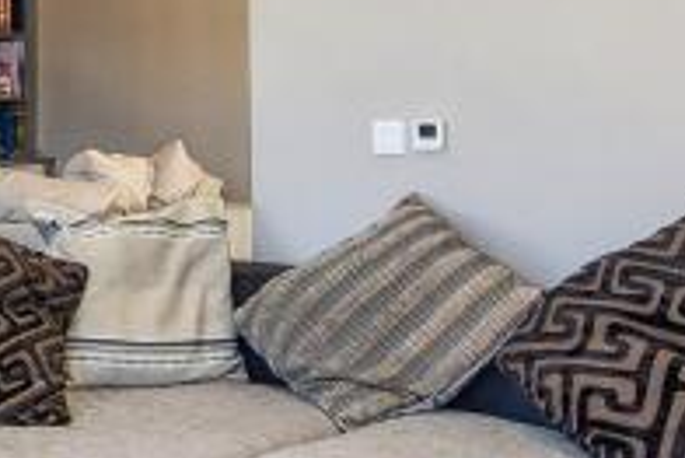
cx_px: -70
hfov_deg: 25.6
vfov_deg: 18.5
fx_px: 1390
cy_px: 91
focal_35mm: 73
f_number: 7.1
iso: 400
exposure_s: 1/80
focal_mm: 14
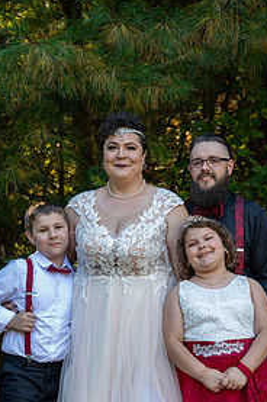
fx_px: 814
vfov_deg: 27.3
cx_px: 153
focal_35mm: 73
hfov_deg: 18.6
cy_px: 311
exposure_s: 1/200
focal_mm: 45
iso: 800
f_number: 4.5
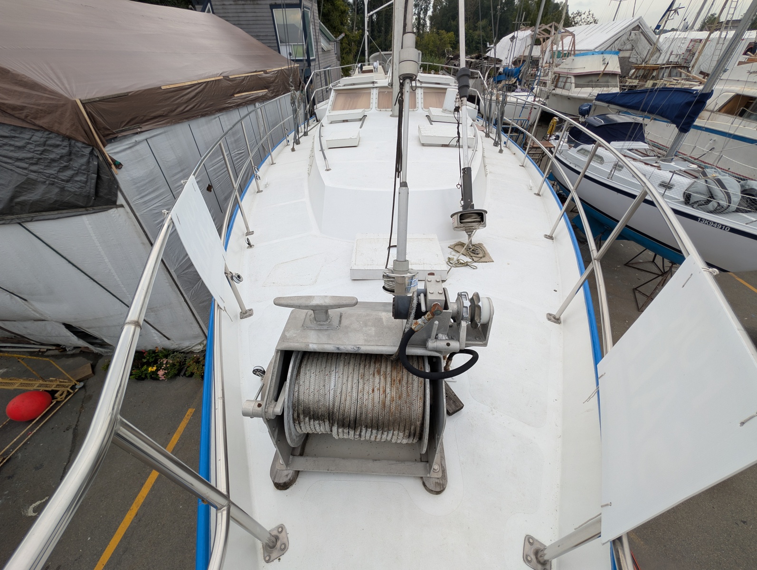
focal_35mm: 12
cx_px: 378
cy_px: 285
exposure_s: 1/1658
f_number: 1.7
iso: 50
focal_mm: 2.02
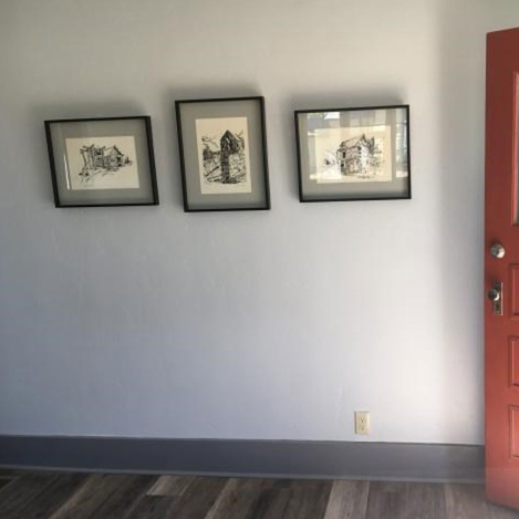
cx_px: 343
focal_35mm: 35
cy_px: 262
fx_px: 594
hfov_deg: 46.5
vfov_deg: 47.2
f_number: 2.2
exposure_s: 1/60
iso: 25
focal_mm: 4.15
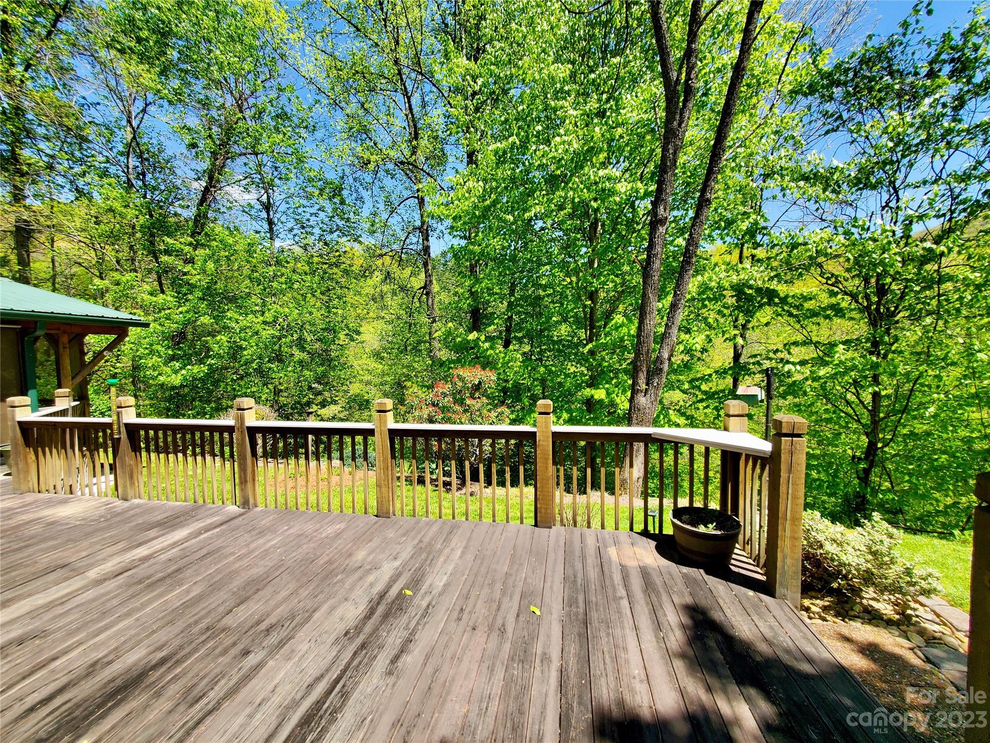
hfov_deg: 106.2
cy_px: 372
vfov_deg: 89.9
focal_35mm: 13
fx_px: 372
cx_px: 495
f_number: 2.2
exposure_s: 1/577
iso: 50
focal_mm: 1.8
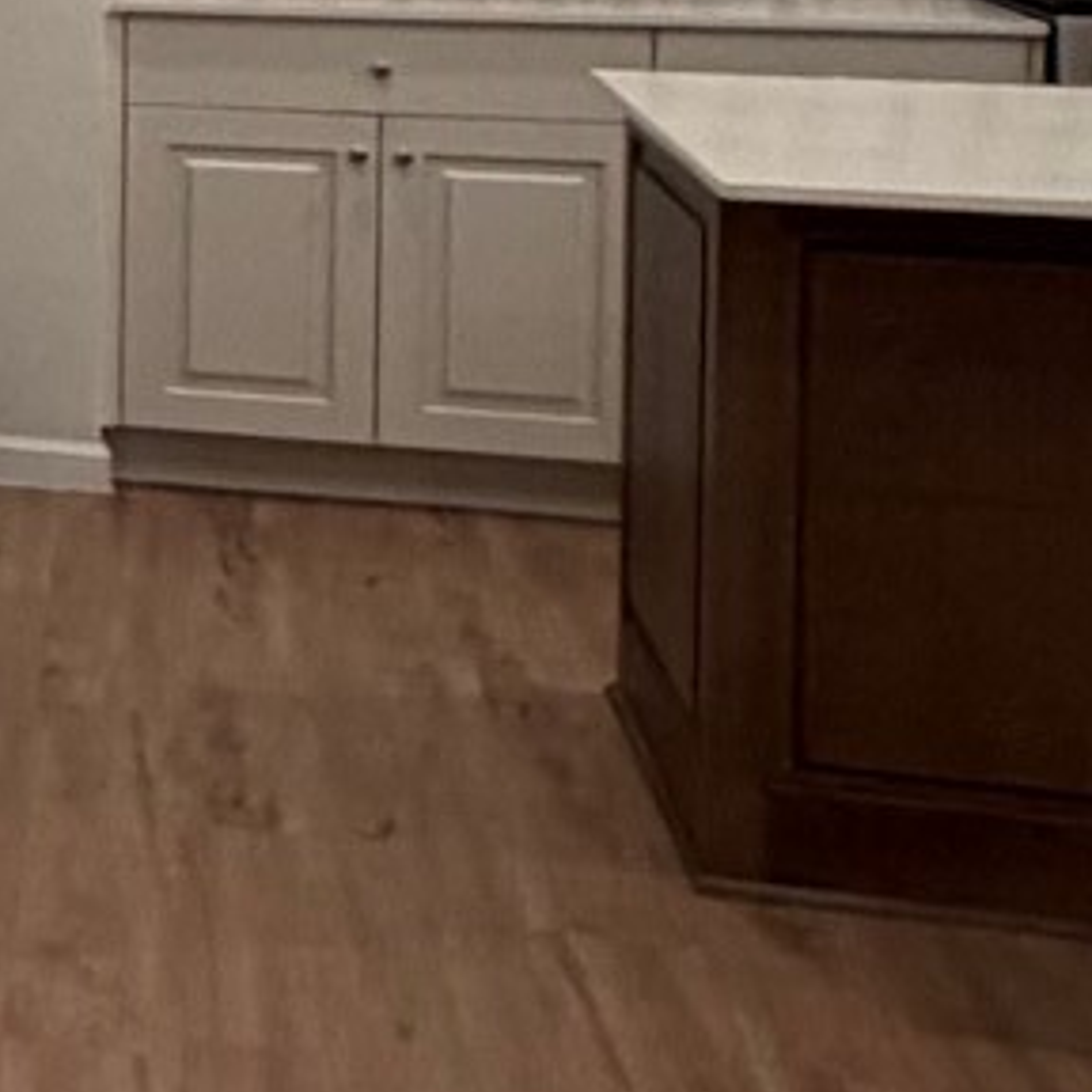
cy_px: -121
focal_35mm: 88
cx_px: -1259
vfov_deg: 18.9
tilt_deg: -0.4
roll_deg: -1.2
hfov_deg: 15.0
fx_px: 3141
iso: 160
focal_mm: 2.22
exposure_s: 1/60
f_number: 2.2
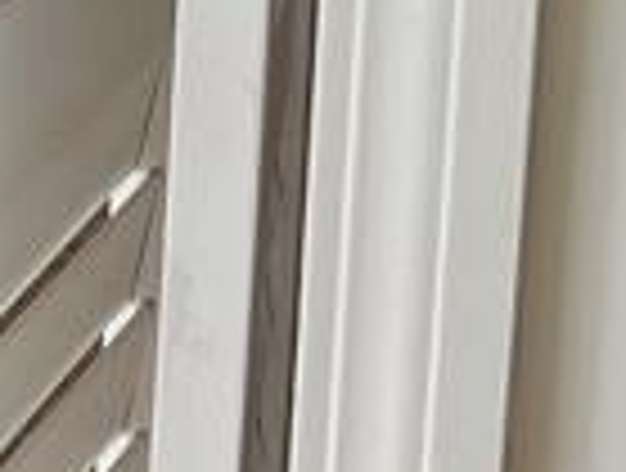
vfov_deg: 6.9
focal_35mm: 191
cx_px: -1270
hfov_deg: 8.6
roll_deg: +0.3
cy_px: -1056
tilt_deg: -6.6
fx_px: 3463
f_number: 1.6
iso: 40
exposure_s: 1/177
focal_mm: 5.1
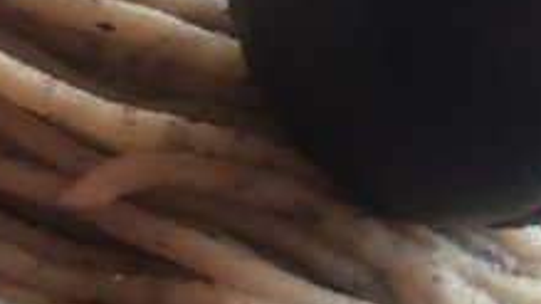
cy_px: 182
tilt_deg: -42.7
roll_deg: +3.0
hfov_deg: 19.9
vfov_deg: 12.0
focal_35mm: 101
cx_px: -106
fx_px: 1448
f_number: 2.2
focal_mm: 4.15
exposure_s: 1/30
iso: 40
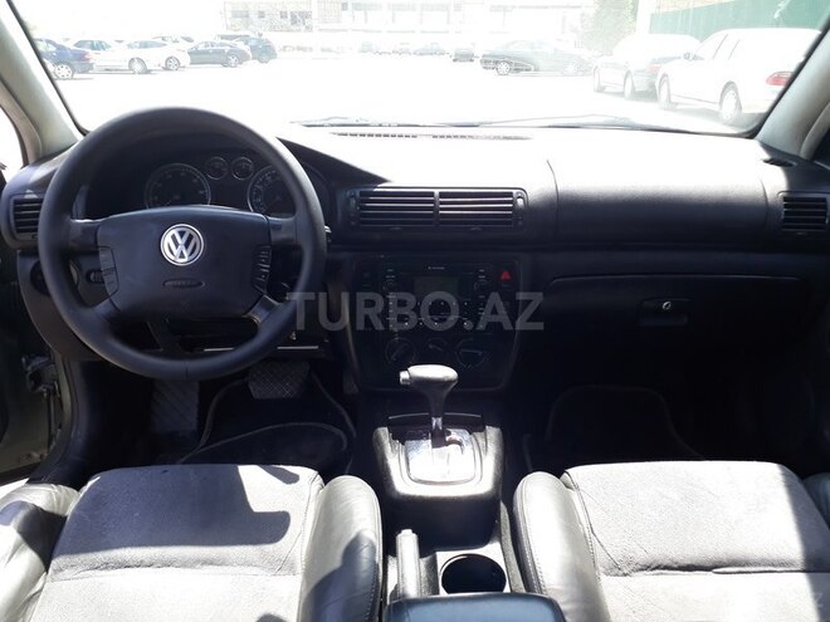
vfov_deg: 51.4
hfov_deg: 65.3
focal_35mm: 27
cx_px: 415
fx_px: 647
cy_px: 311
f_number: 1.9
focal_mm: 3.6
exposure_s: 1/160
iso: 40
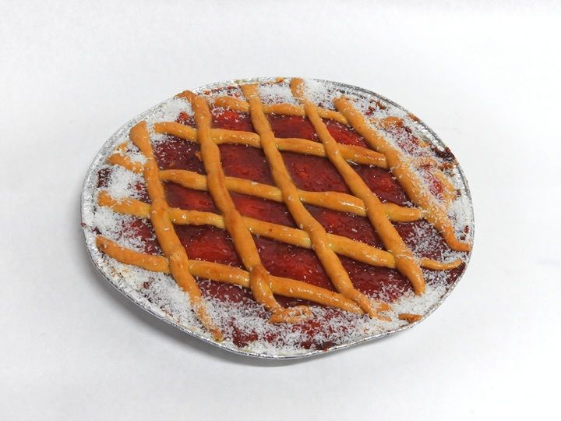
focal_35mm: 40
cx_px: 280
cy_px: 210
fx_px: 648
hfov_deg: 46.8
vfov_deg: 36.0
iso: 400
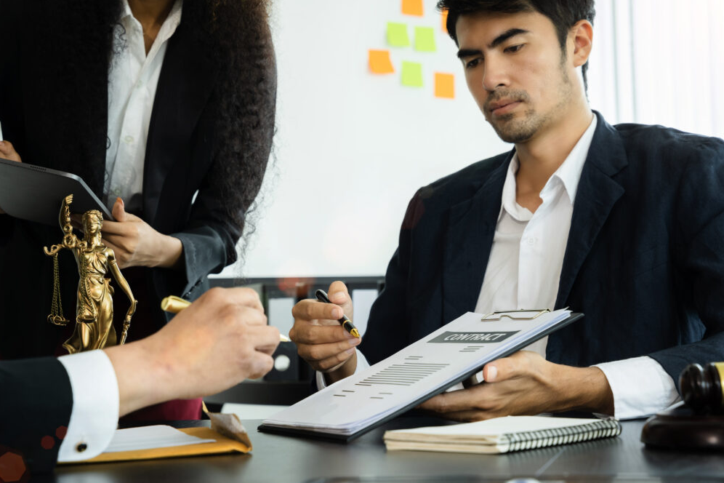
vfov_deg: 18.9
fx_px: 1448
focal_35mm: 72
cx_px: 359
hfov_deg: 28.1
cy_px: 235
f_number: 5.6
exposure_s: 1/125
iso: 640
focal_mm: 70
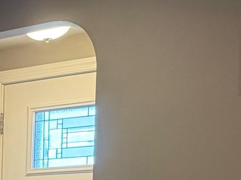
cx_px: -316
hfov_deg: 13.4
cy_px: 300
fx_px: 787
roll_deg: -0.2
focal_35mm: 113
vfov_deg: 12.2
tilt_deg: -5.6
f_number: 1.78
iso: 200
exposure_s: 1/60
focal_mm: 6.76
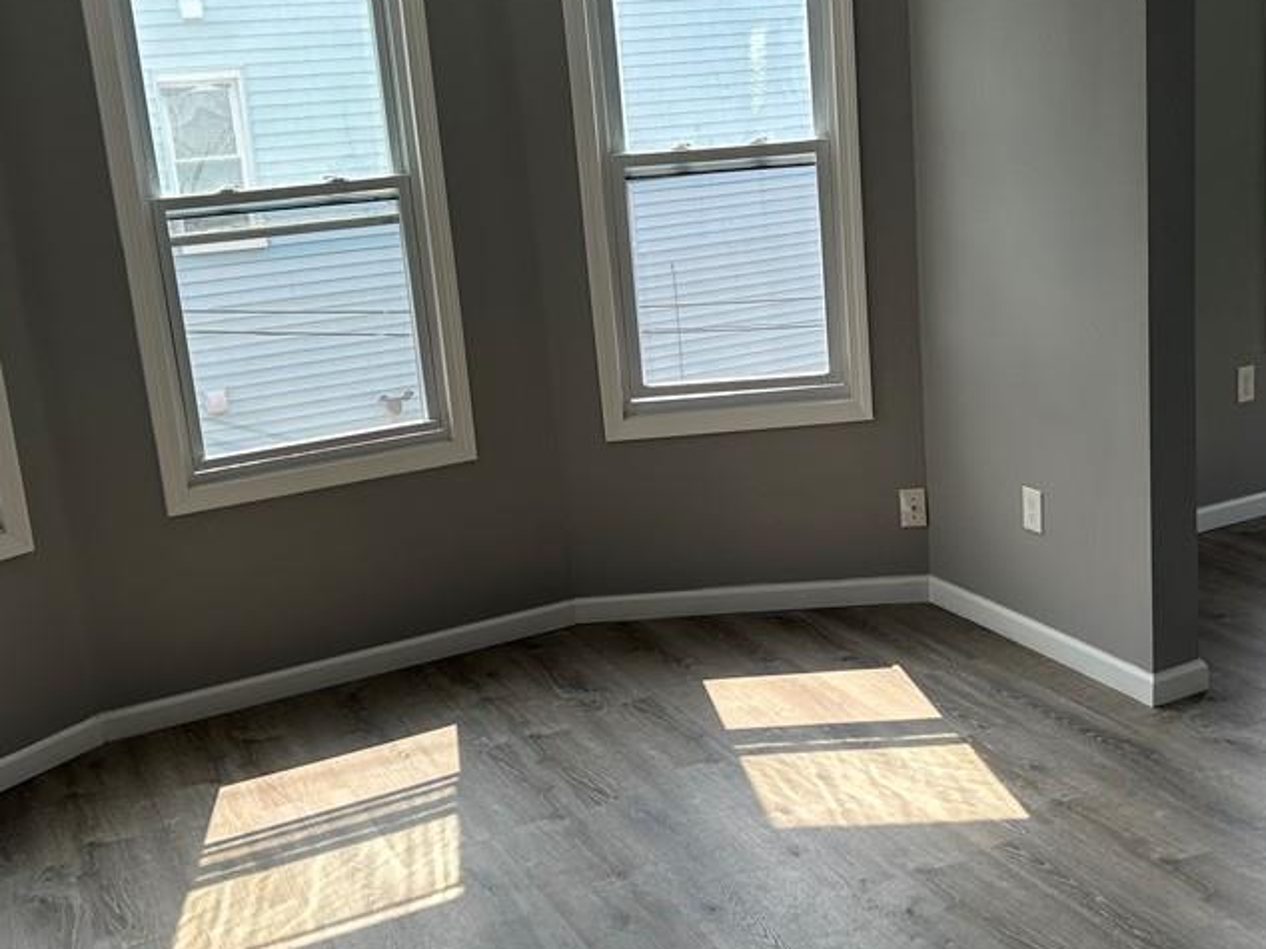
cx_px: 687
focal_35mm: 42
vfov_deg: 34.3
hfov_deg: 44.8
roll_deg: +4.1
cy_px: 418
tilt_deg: -13.6
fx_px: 1535
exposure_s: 1/588
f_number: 1.5
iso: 50
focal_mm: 5.7
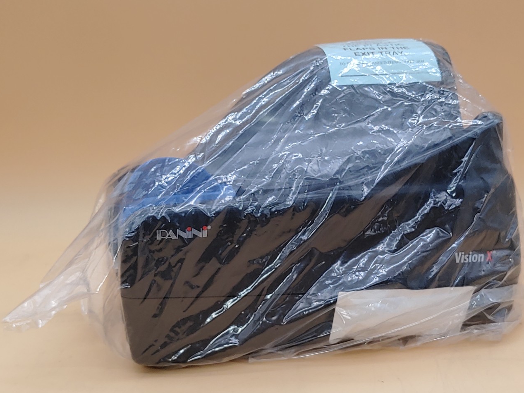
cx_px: 283
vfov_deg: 29.1
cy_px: 221
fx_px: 757
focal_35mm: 50
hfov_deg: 38.2
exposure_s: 1/120
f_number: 1.8
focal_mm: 4.36
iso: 50
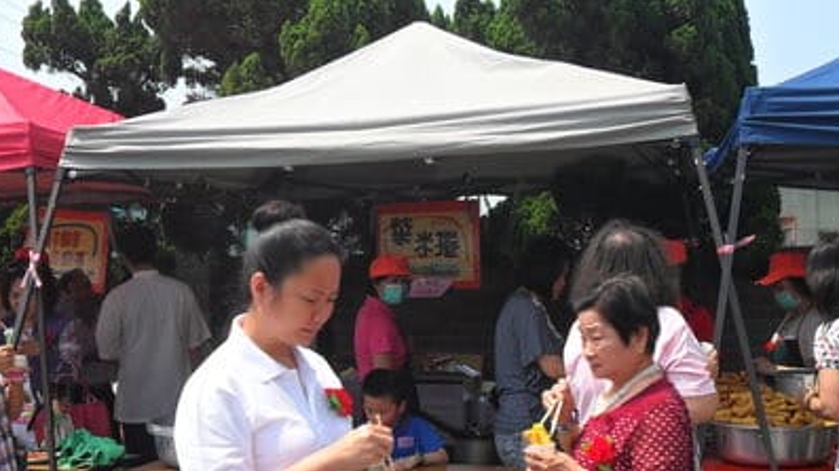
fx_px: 1067
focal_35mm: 48
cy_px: 259
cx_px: 433
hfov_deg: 42.9
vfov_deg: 24.9
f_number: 8.9
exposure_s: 1/125
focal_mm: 6.2
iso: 100
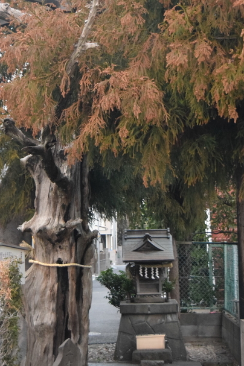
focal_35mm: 89
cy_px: 121
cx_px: 103
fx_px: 906
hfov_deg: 15.3
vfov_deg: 22.8
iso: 3200
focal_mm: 30
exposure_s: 1/250
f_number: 4.2
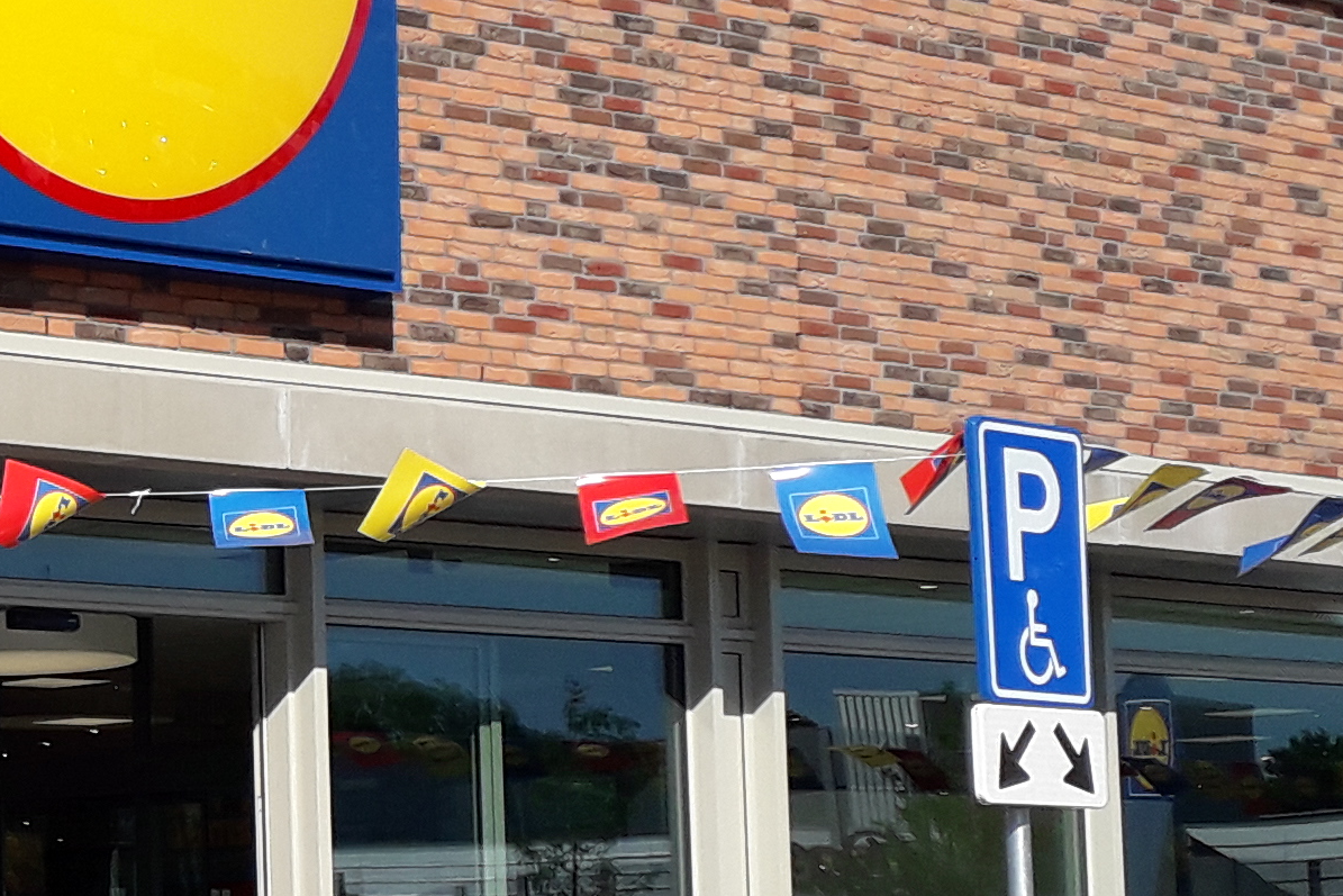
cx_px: -607
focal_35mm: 97
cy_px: 669
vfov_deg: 14.1
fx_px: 3619
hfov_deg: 18.8
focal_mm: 3.6
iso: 40
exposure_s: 1/2132
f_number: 1.9
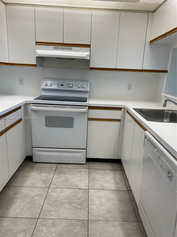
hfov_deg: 53.1
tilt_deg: -13.6
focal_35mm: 26
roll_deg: -3.2
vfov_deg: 67.3
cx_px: 88
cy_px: 118
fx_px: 177
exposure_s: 1/120
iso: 50
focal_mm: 4.25
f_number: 1.8
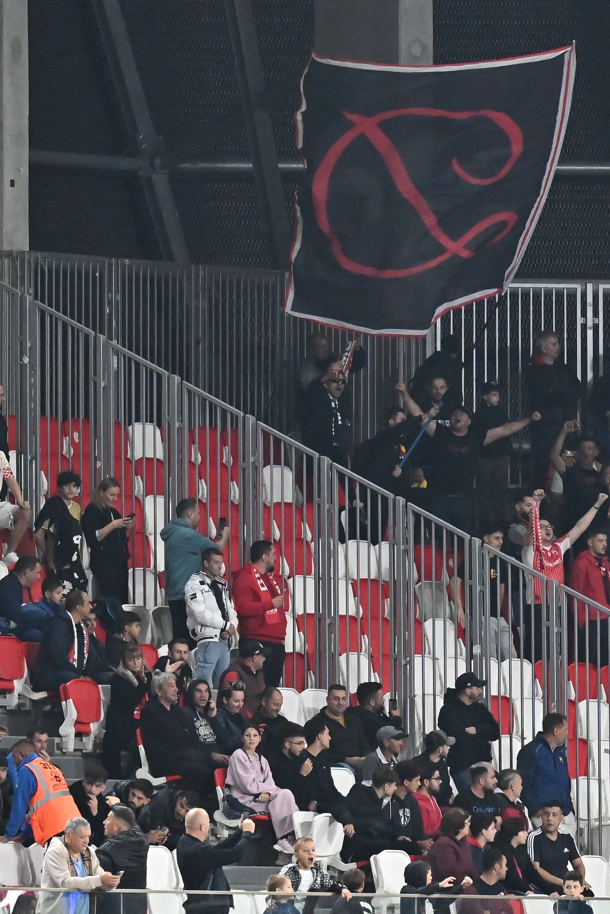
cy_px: 386
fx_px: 15450
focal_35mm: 608
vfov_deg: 3.4
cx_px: 1305
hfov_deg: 2.3
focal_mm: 200
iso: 3200
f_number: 5
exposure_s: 1/400
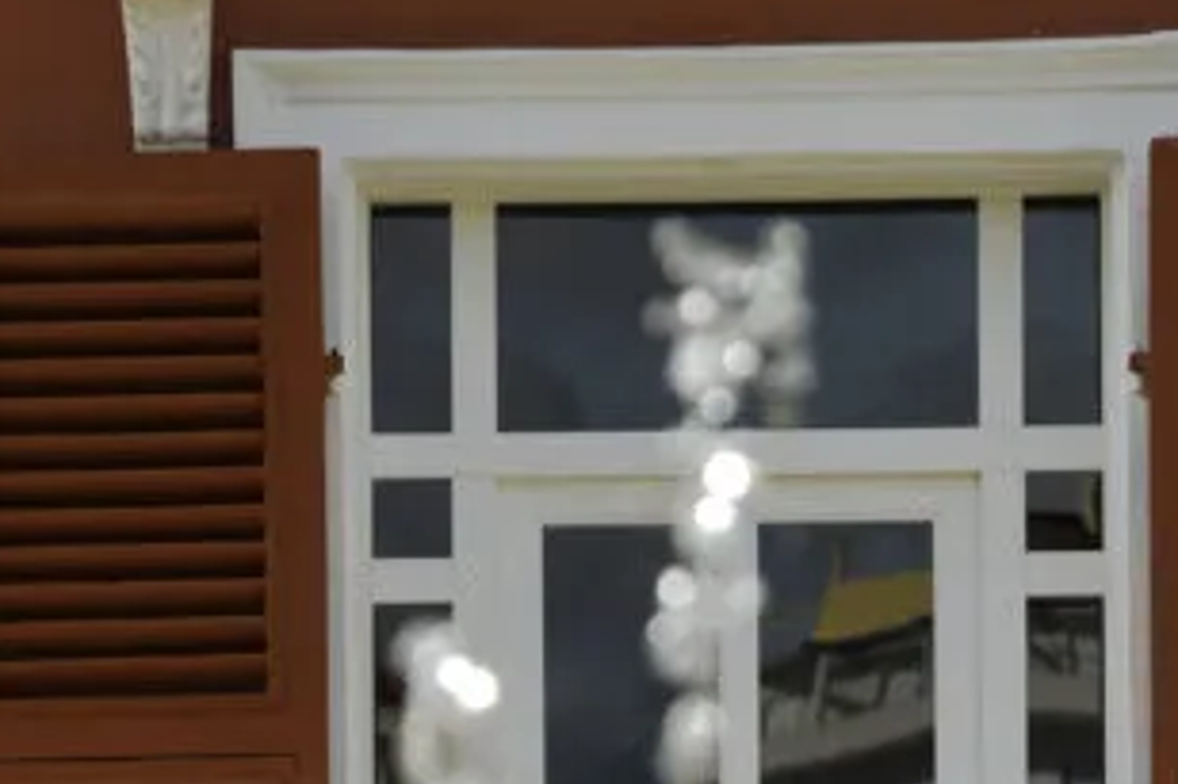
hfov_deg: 8.3
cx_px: 600
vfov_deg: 5.5
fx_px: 8143
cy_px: 1000
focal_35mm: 249
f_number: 5.6
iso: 200
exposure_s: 1/1250
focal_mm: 75
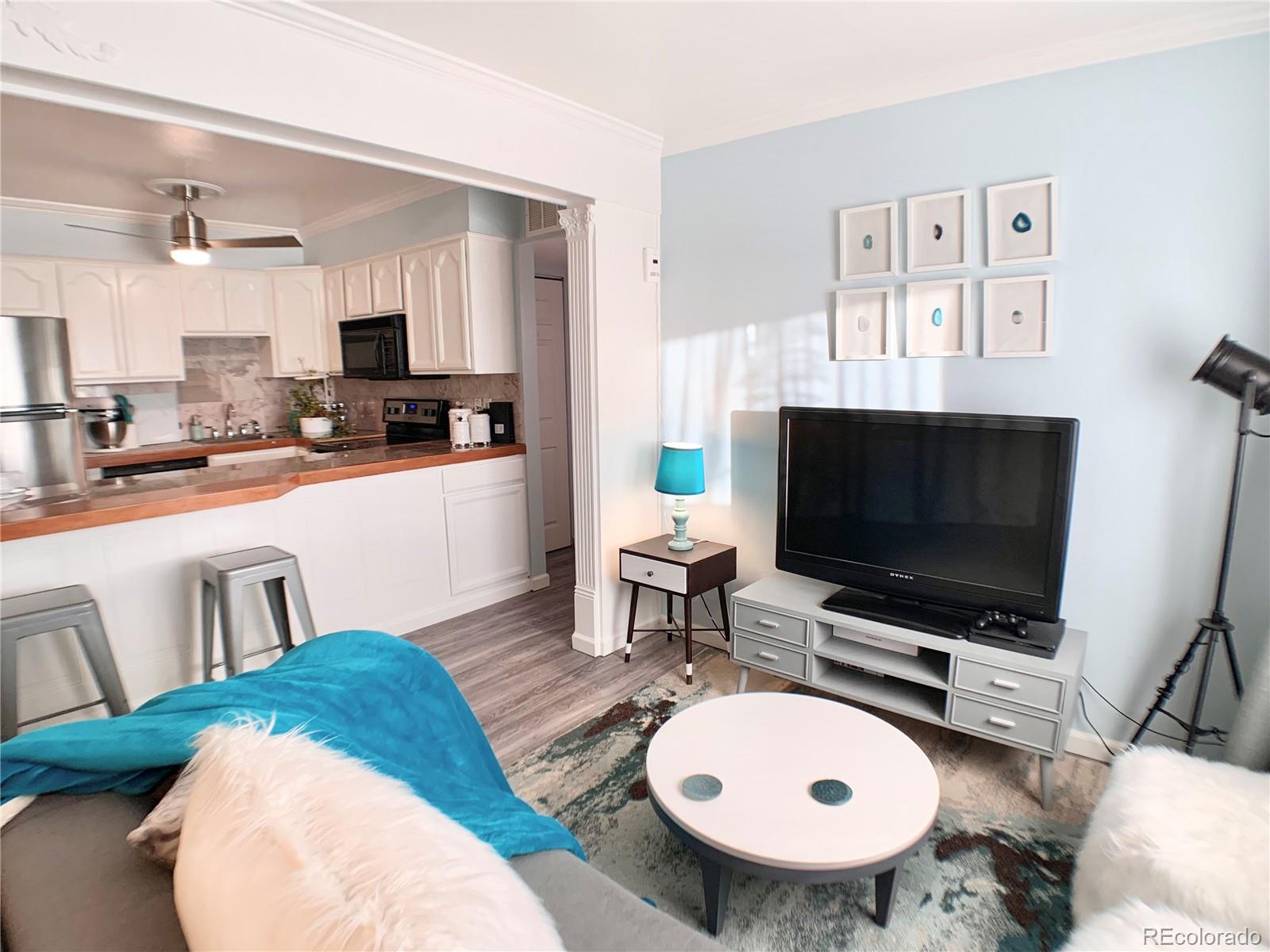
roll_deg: +0.2
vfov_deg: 53.1
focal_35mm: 26
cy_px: 476
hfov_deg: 67.3
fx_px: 954
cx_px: 635
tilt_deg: -10.8
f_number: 1.8
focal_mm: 4.25
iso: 64
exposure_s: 1/121
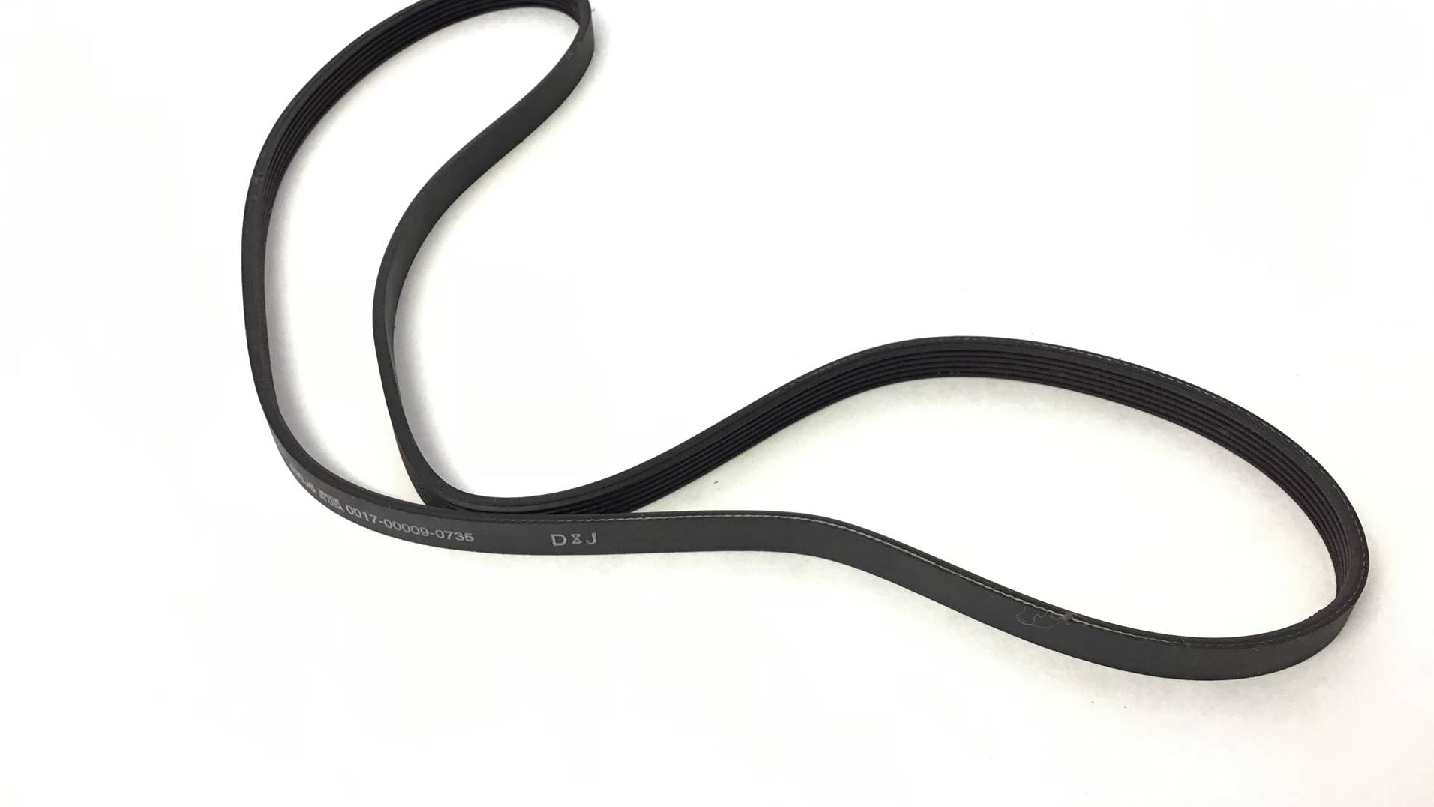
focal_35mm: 34
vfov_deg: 34.6
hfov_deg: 58.0
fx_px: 1293
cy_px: 367
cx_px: 714
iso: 32
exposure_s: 1/33
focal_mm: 3.3
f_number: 2.4
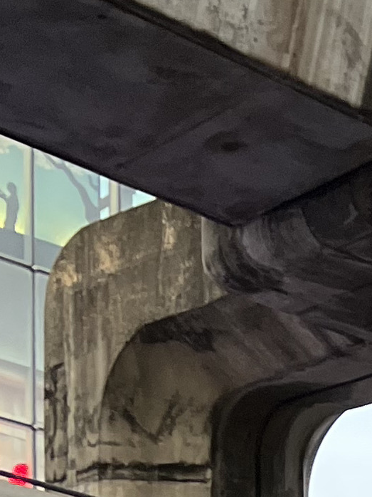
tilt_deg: -0.7
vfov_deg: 11.2
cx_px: 977
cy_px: 1178
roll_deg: -0.3
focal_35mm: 149
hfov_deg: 8.8
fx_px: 2136
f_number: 1.5
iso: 125
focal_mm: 5.7
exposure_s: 1/121
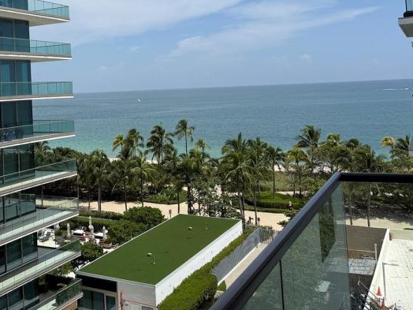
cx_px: 68
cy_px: 60
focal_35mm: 44
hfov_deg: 40.7
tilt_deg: +3.3
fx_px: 525
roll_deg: +2.6
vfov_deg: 32.0
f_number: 1.78
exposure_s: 1/8130
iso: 80
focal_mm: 6.76
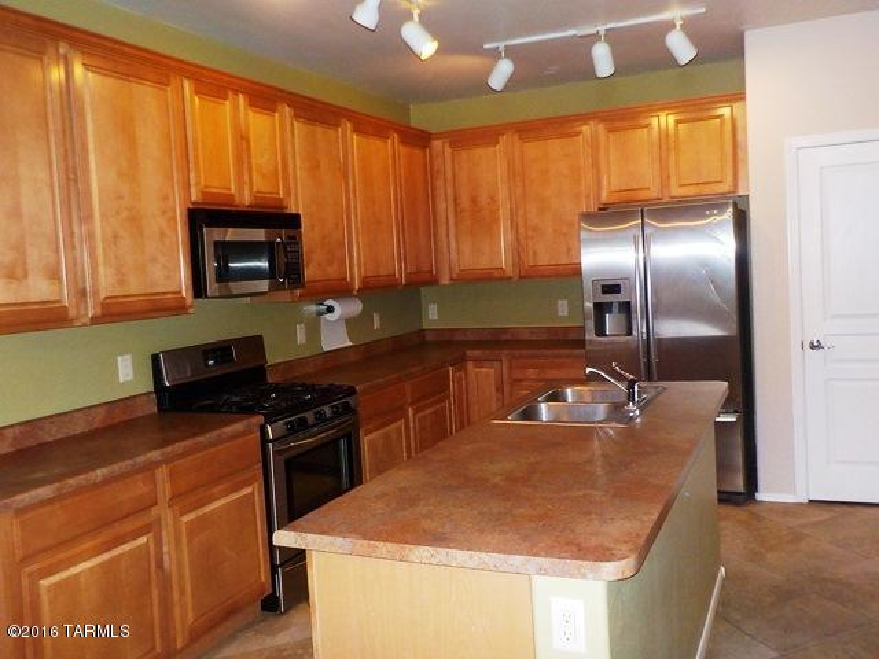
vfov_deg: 46.8
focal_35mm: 30
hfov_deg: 60.0
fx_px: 762
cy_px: 330
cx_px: 440
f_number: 3.3
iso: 280
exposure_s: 1/30
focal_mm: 4.1
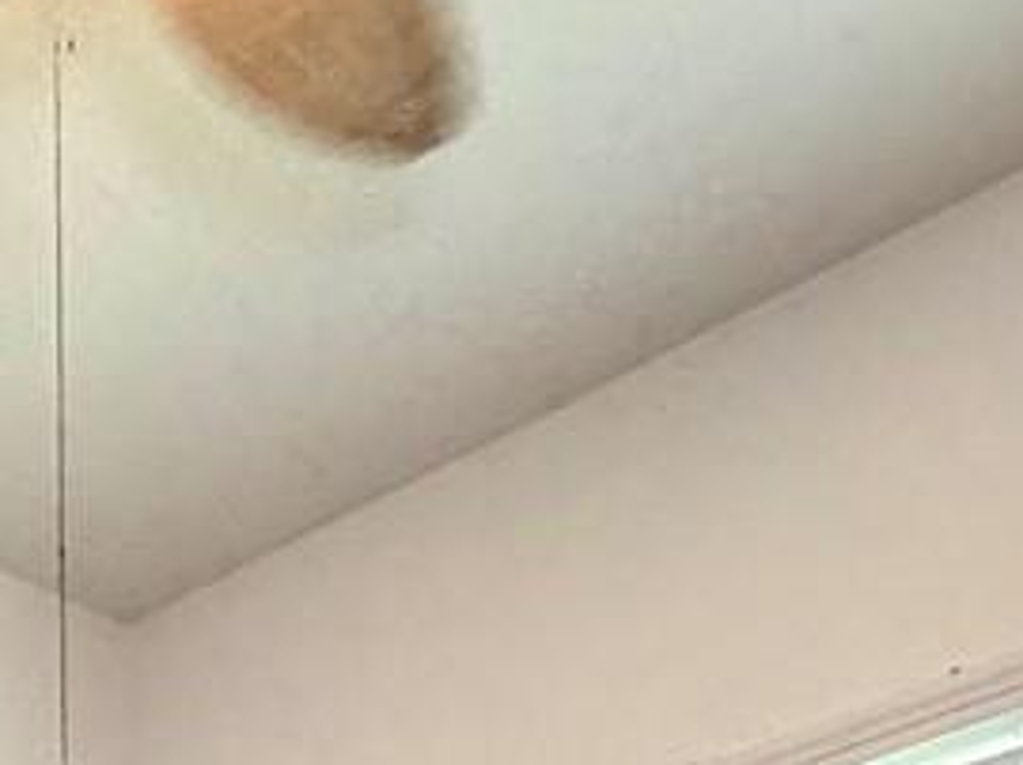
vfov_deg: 14.3
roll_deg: +0.4
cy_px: 1617
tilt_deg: +4.1
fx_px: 2451
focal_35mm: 83
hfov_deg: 23.1
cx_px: 152
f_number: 2.2
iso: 160
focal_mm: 2.22
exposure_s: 1/120
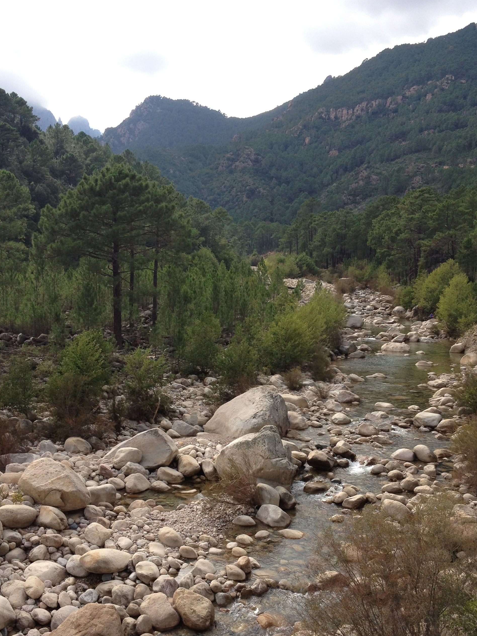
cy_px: 386
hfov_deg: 32.1
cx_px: 272
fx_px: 827
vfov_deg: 41.9
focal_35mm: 45
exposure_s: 1/812
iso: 64
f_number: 2.4
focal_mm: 4.28
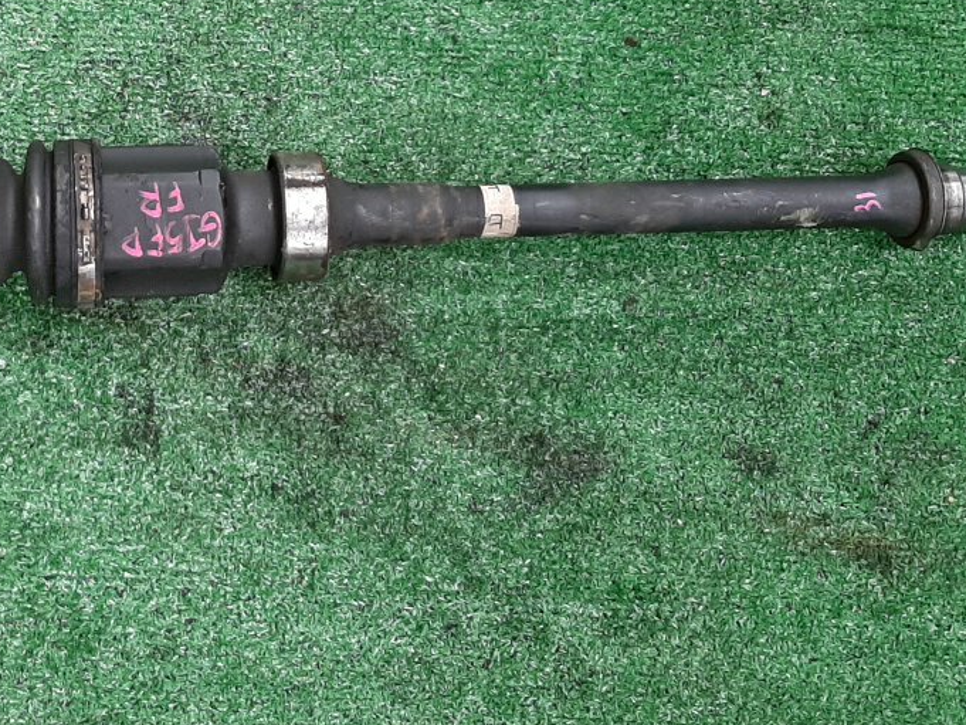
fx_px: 1535
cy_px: 204
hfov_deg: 33.3
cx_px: 113
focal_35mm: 55
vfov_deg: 26.3
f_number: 1.7
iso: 107
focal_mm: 3.93
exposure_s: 1/50
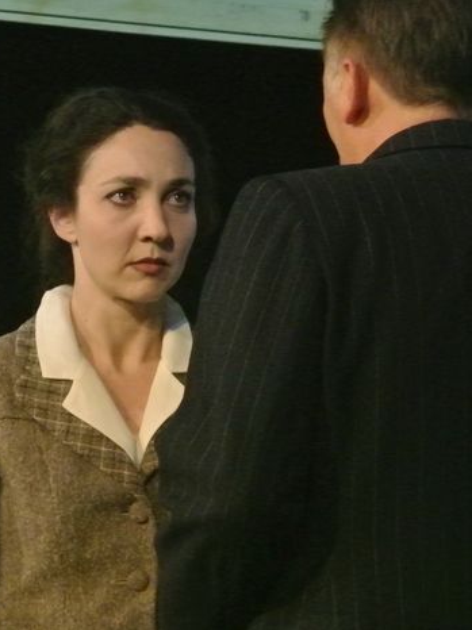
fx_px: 7279
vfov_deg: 5.0
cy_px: 316
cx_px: 137
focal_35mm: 400
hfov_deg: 3.7
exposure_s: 1/60
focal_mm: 89.9
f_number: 9
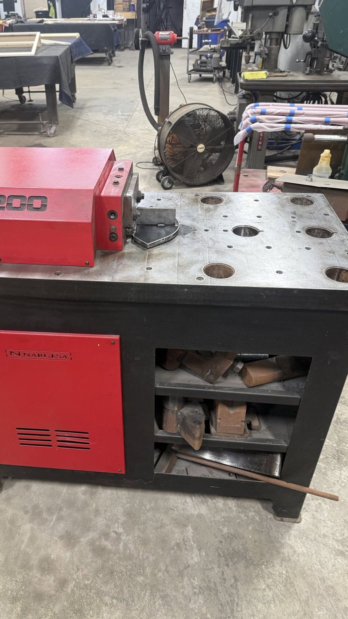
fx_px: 443
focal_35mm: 27
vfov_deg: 69.9
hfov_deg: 42.5
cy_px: 304
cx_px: 126
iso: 250
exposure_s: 1/60
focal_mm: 6.8
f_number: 1.8
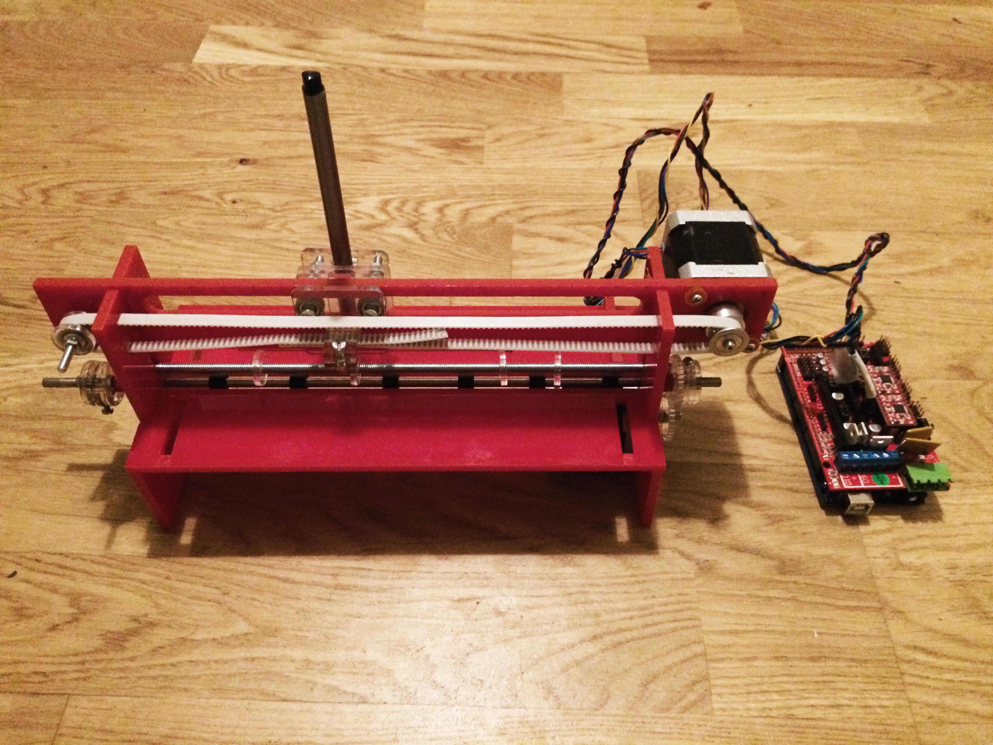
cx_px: 496
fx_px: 832
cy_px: 372
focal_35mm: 29
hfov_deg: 61.7
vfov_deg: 48.2
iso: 640
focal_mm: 4.15
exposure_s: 1/15
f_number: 2.2
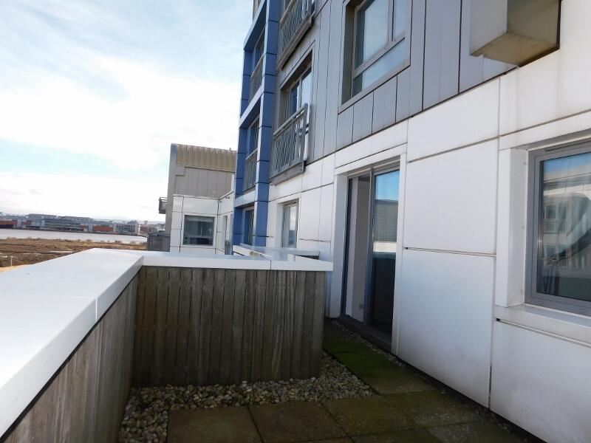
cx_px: 296
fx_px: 393
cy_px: 222
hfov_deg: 73.9
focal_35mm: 23
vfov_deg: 58.9
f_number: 3
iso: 125
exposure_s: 1/800
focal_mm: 4
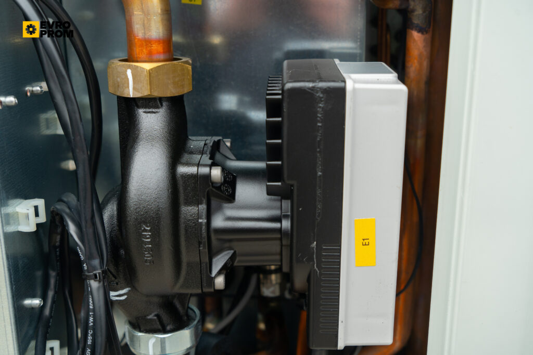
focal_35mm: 42
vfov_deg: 31.9
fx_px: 622
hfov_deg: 46.4
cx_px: 266
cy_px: 178
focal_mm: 42
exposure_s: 1/80
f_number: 6.3
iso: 250
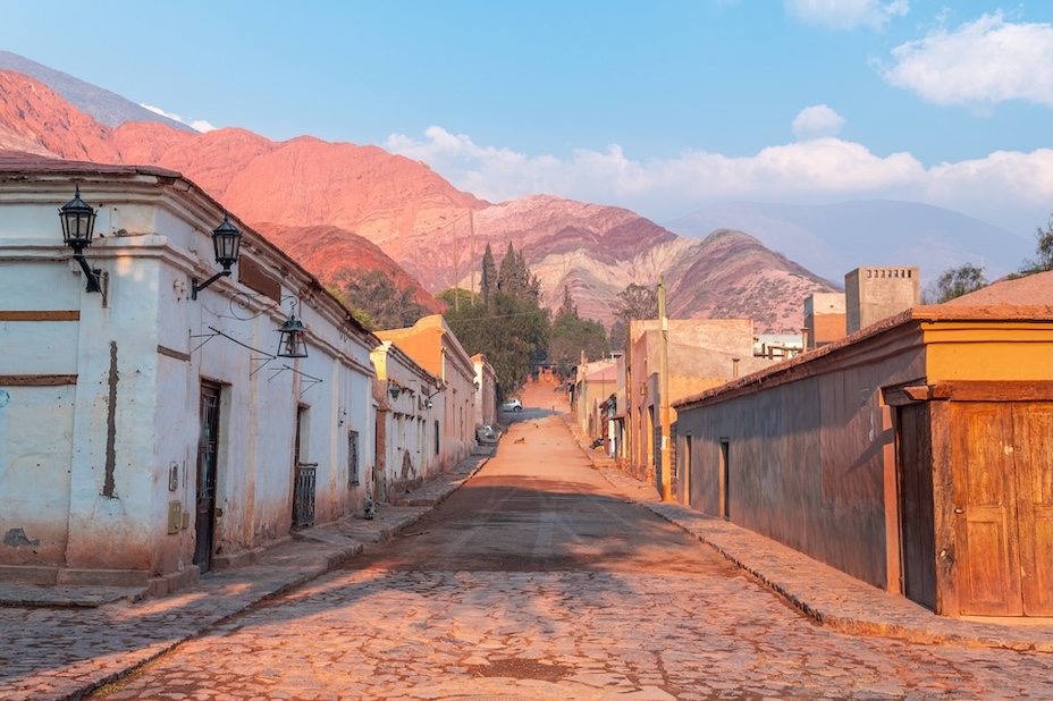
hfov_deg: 49.6
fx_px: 1140
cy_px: 350
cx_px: 526
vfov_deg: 34.2
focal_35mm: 39
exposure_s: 1/400
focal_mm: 26
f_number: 5
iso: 100
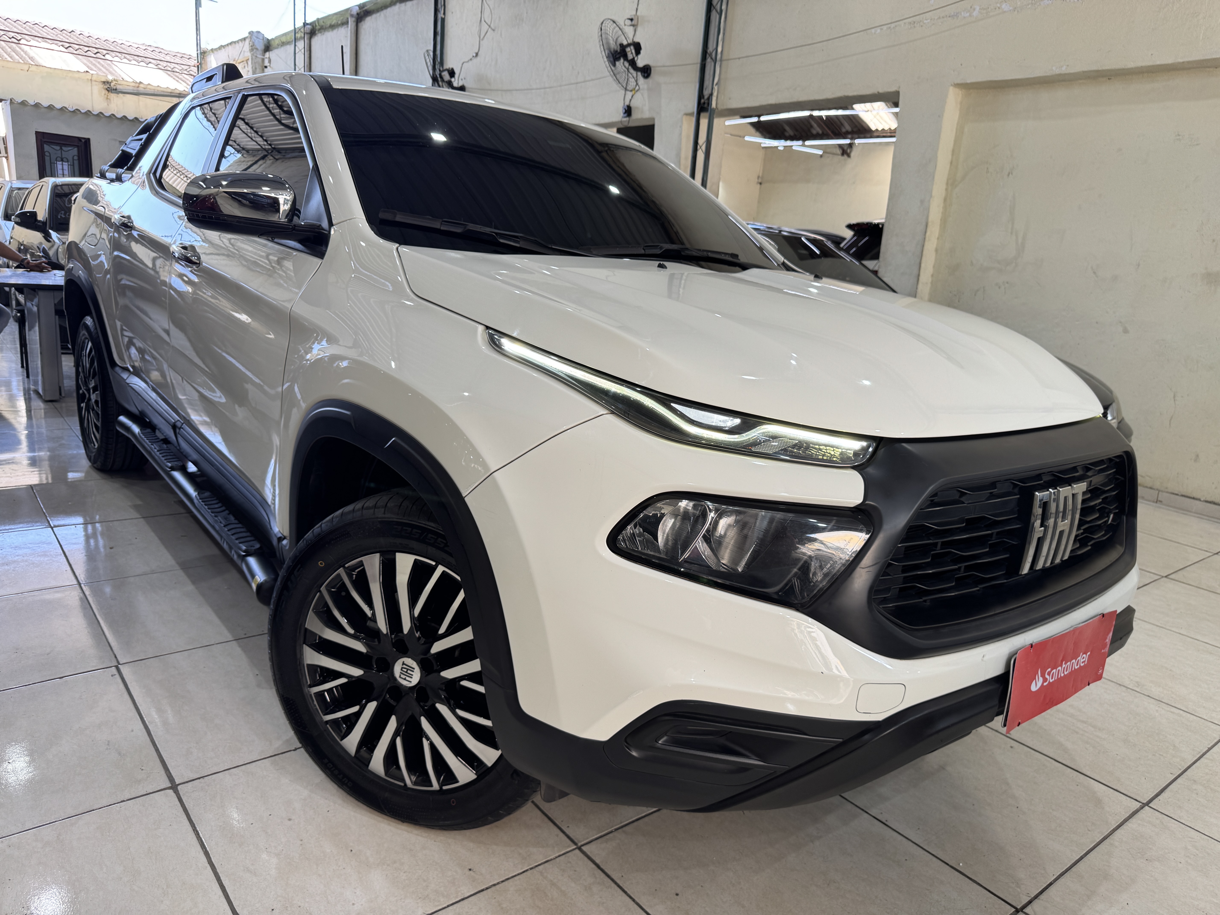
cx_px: 610
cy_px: 458
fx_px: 846
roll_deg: -4.0
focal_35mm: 24
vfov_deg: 56.8
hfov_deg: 71.6
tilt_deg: -13.8
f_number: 1.78
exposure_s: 1/120
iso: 64
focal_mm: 6.76
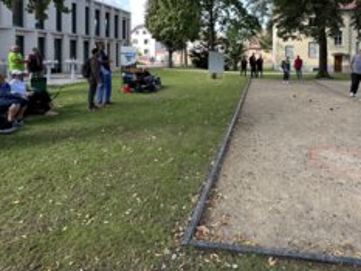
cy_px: 59
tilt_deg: -0.1
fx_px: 250
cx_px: 223
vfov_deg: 53.5
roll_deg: +0.1
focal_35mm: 24
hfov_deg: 70.5
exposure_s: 1/307
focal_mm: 2.22
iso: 40
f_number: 2.2
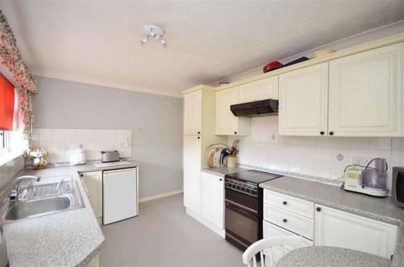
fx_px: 168
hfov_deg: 100.5
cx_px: 202
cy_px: 134
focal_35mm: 15
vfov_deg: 77.0
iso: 200
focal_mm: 10
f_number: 5
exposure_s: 1/20
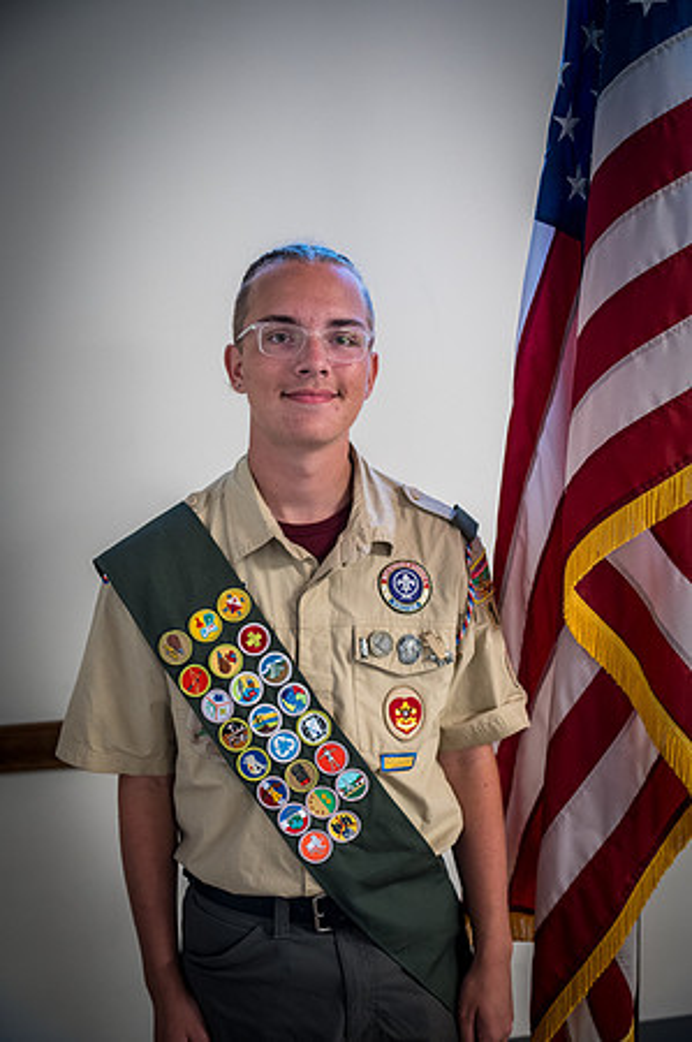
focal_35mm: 46
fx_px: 1329
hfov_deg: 29.2
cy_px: 521
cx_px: 346
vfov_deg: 42.8
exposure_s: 1/100
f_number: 4
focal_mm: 46
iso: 3200
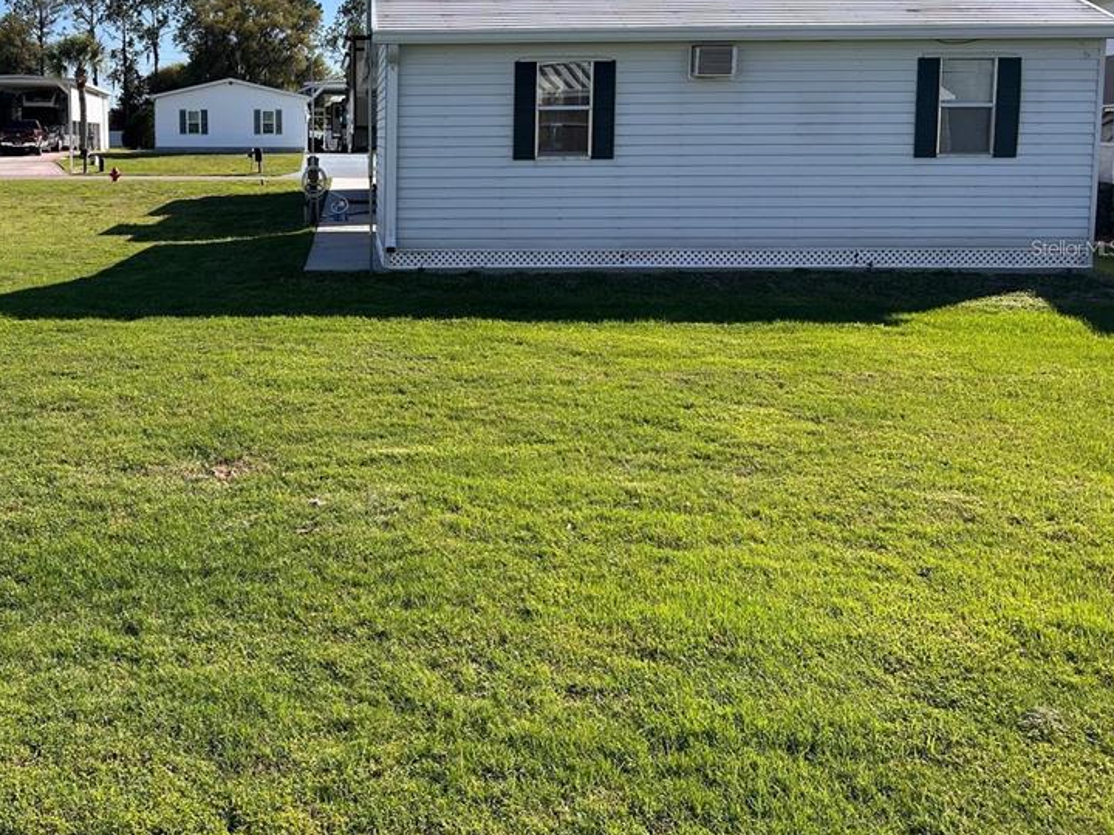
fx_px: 1191
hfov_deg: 48.9
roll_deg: +0.0
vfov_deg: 38.0
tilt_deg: -5.2
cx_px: 333
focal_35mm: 37
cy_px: 247
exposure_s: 1/4831
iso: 50
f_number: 1.5
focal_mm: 5.7
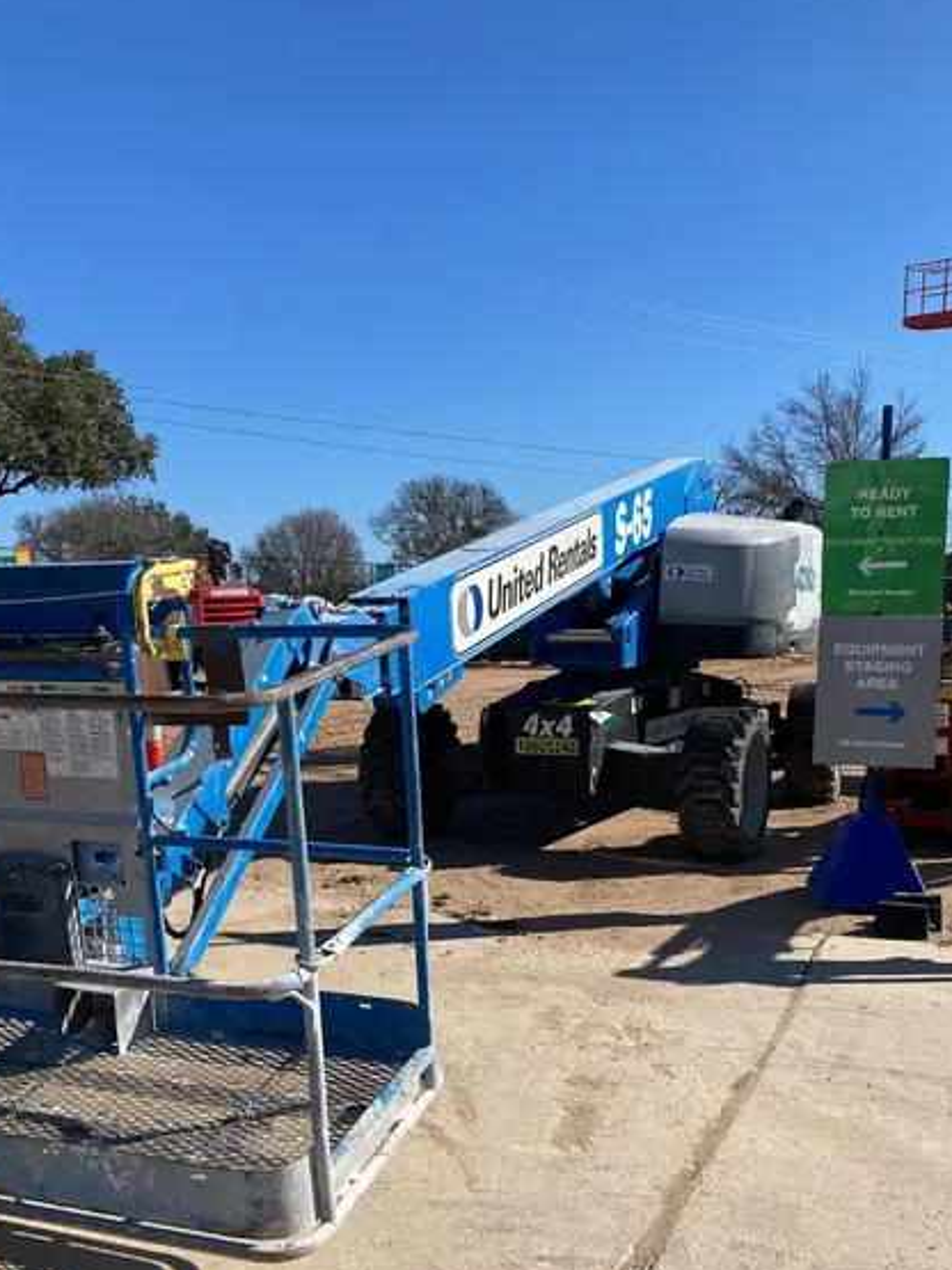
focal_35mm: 37
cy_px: 823
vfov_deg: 49.5
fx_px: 1357
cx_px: 380
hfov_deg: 38.5
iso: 20
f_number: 1.8
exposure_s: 1/2315
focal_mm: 3.99
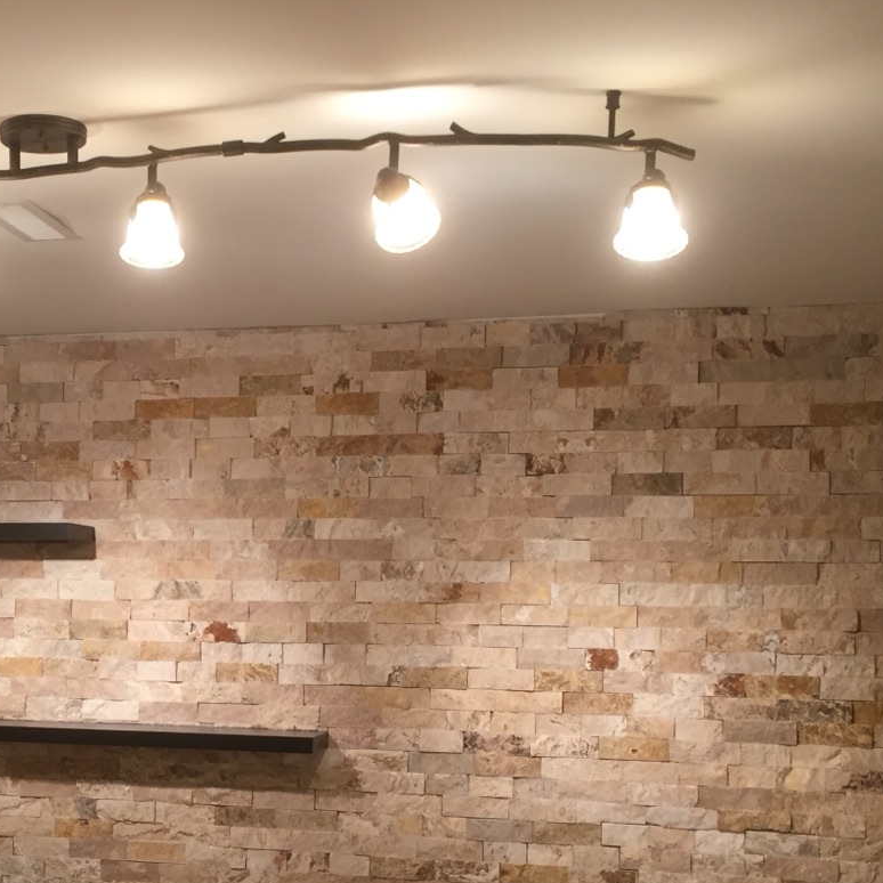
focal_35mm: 53
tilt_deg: +0.0
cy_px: 581
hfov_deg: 31.4
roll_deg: -1.4
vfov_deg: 32.0
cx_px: 186
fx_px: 1530
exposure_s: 1/30
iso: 64
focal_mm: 4.15
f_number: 2.2
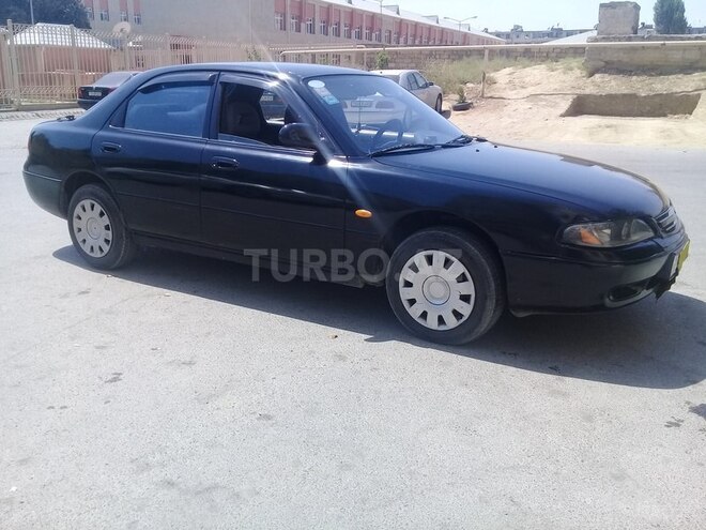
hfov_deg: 58.4
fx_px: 632
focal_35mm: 31
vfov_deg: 45.4
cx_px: 353
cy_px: 265
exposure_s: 1/917
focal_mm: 3.3
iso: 50
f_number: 2.2
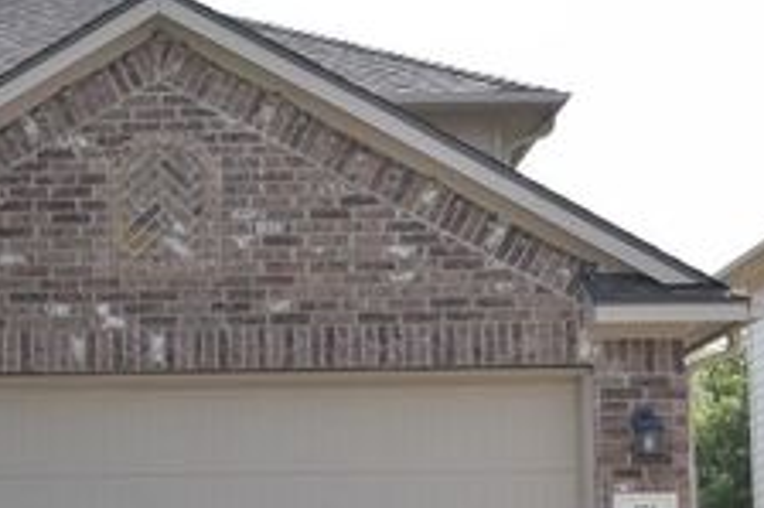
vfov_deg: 13.9
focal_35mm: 97
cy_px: 452
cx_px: 0
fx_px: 2059
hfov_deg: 20.4
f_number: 9
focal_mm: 29
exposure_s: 1/320
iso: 200
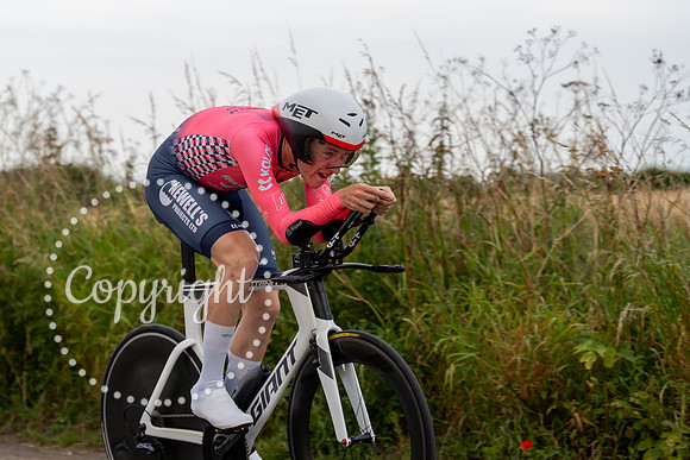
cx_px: 288
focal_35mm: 118
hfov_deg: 17.4
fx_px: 2255
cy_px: 237
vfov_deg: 11.7
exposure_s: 1/1000
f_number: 3.2
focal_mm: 101
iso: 250
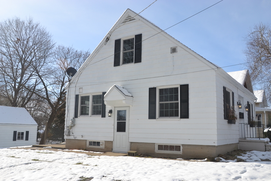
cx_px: 136
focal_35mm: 33
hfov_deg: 57.2
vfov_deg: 40.0
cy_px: 90
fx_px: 248
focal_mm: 22
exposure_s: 1/250
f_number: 8
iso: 100
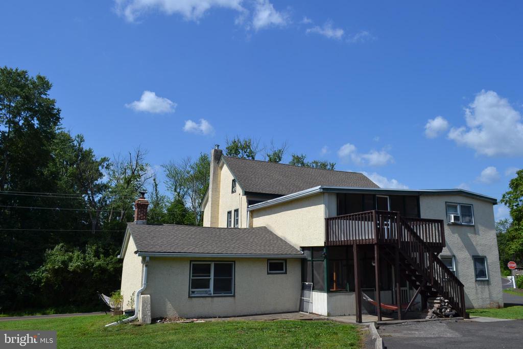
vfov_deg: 47.9
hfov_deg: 67.4
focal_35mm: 27
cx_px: 262
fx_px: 392
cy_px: 174
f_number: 9
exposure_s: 1/320
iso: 100
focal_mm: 18
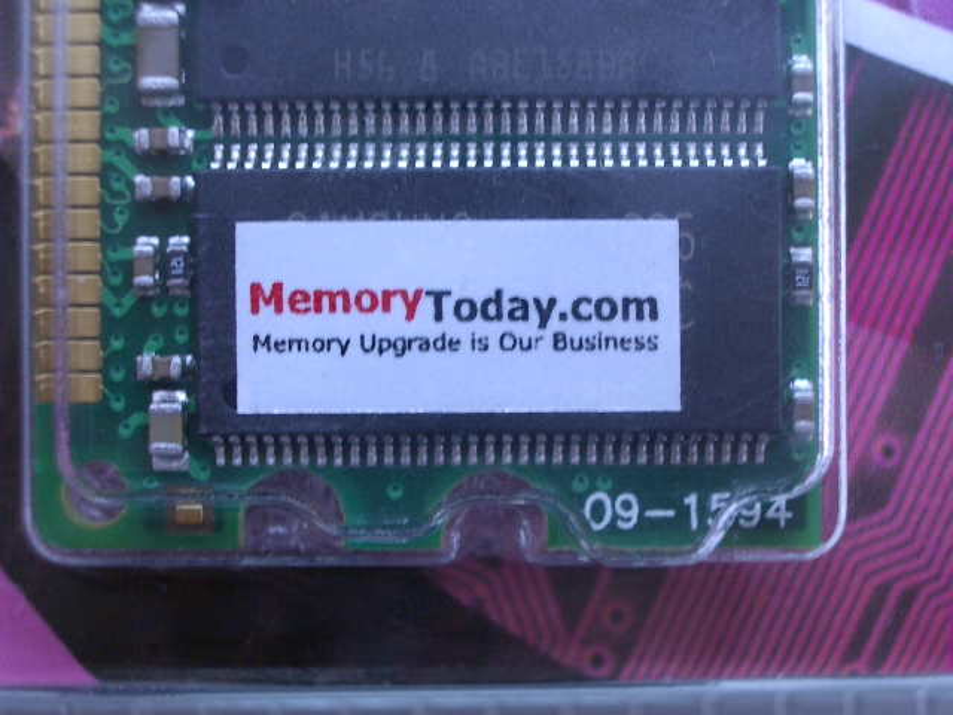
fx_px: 1707
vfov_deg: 23.7
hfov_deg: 31.2
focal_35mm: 62
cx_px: 476
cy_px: 358
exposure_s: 1/13
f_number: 3.5
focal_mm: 10.2
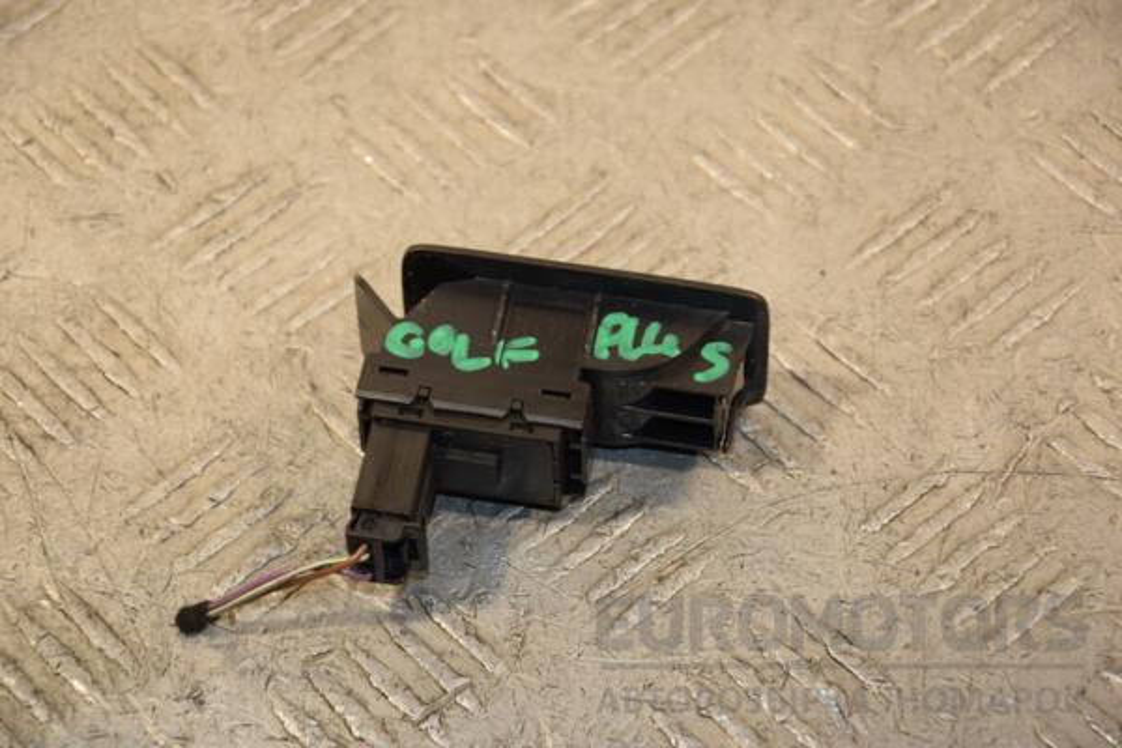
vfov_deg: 9.9
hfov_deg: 14.9
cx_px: 561
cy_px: 374
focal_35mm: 138
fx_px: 4301
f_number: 5.6
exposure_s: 1/200
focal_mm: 92
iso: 800
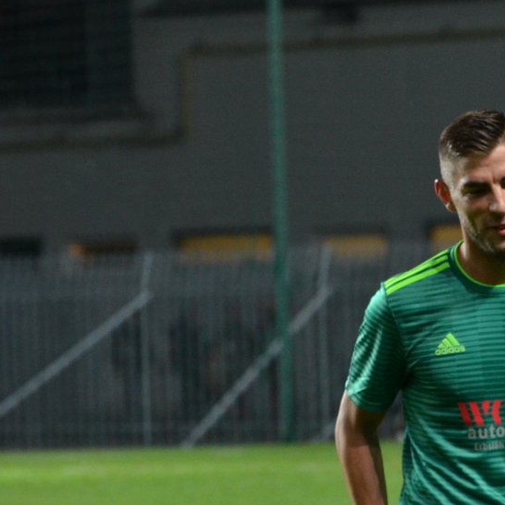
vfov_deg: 3.7
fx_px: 7807
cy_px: 313
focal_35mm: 473
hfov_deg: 3.7
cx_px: 517
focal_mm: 170
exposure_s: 1/250
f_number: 5
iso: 1600
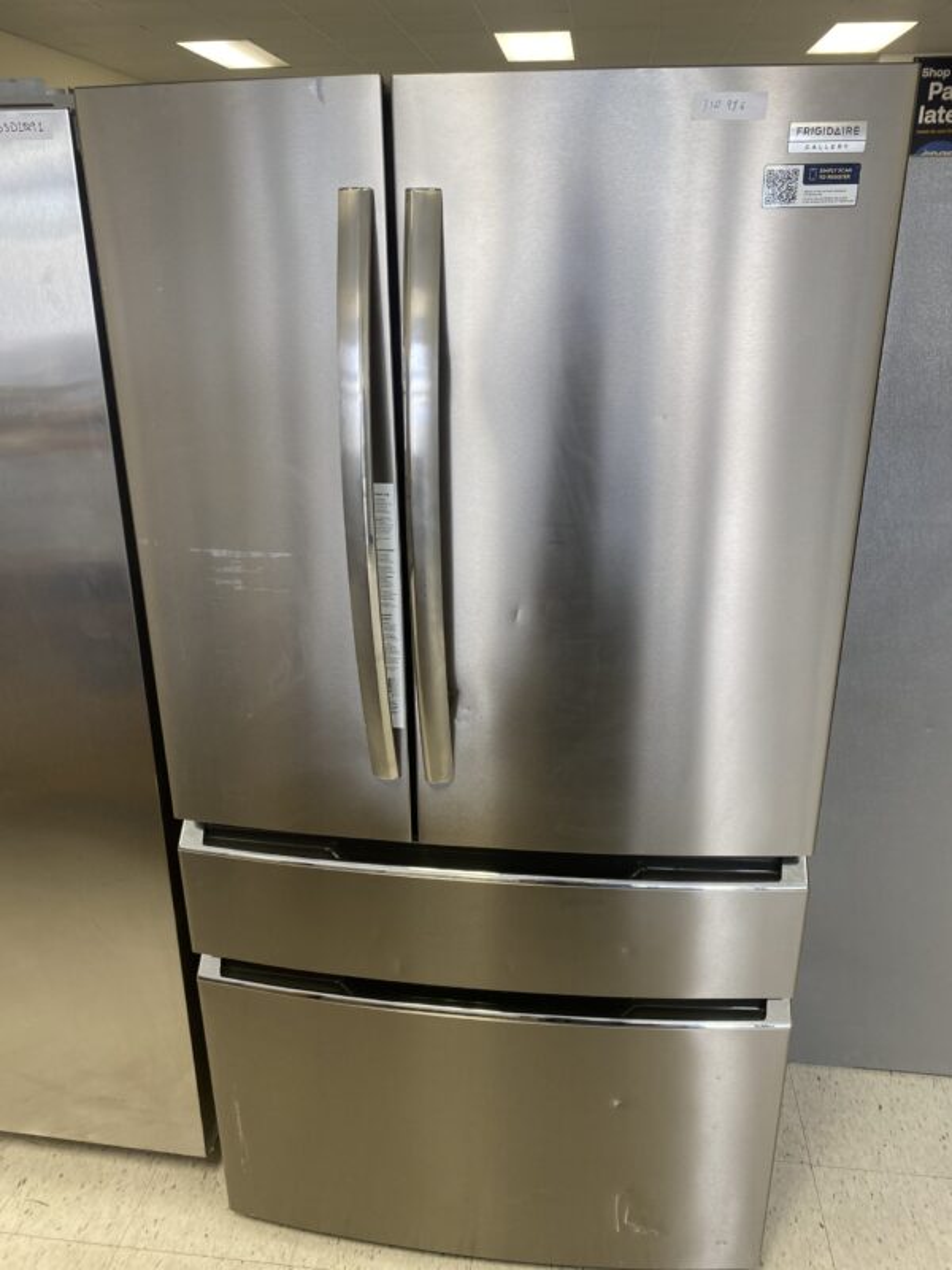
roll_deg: +0.0
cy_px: 635
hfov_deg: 53.1
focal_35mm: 26
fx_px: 953
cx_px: 476
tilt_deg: -20.8
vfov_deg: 67.3
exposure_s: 1/66
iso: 50
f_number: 1.8
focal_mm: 4.25
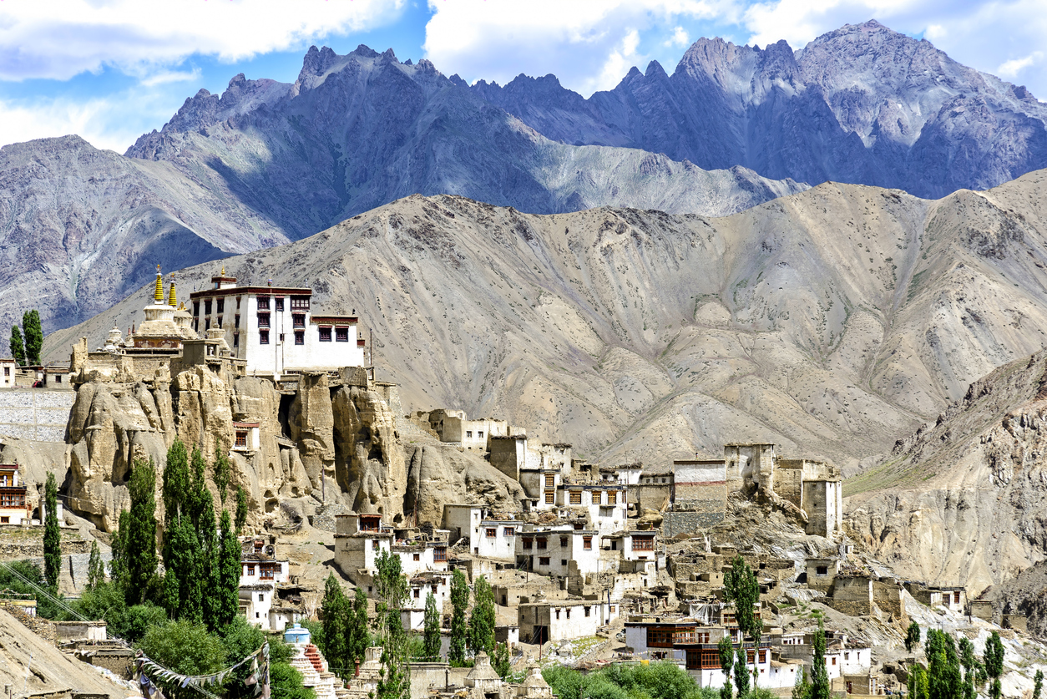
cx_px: 524
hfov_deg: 17.1
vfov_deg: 11.4
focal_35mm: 120
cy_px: 350
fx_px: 3491
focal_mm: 120
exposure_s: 1/160
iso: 100
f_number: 11
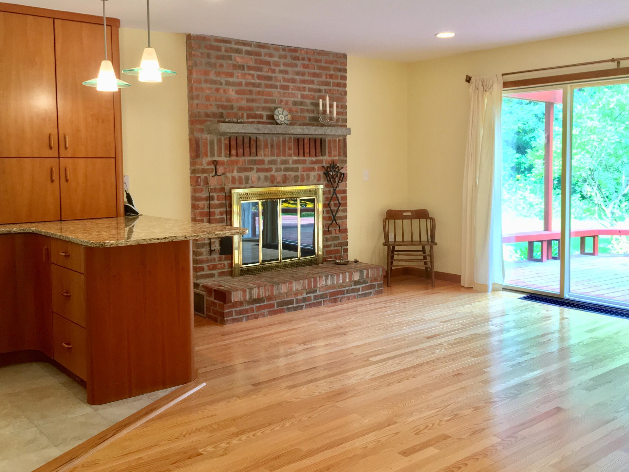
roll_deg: -0.6
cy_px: 204
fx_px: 636
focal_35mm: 35
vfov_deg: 40.6
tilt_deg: -3.3
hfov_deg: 52.6
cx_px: 321
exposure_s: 1/30
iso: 64
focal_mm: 4.15
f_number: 2.2
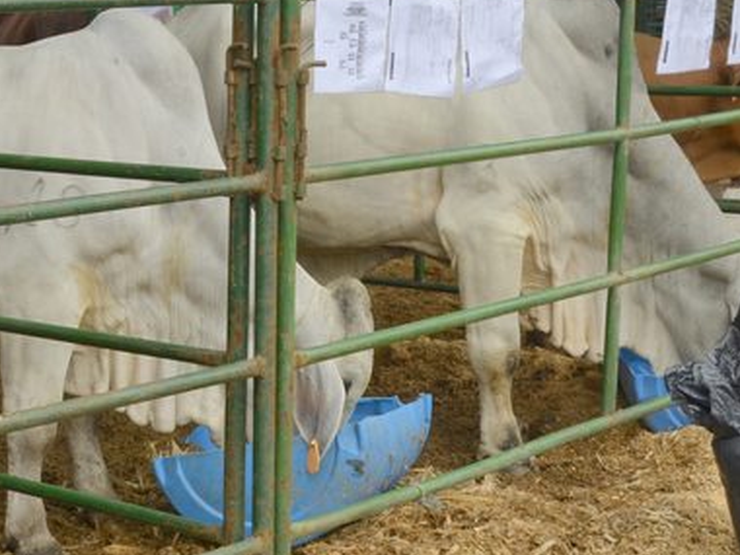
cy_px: 243
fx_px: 2330
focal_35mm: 109
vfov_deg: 13.6
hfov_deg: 17.4
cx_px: -74
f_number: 10
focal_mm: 32
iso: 200
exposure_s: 1/160
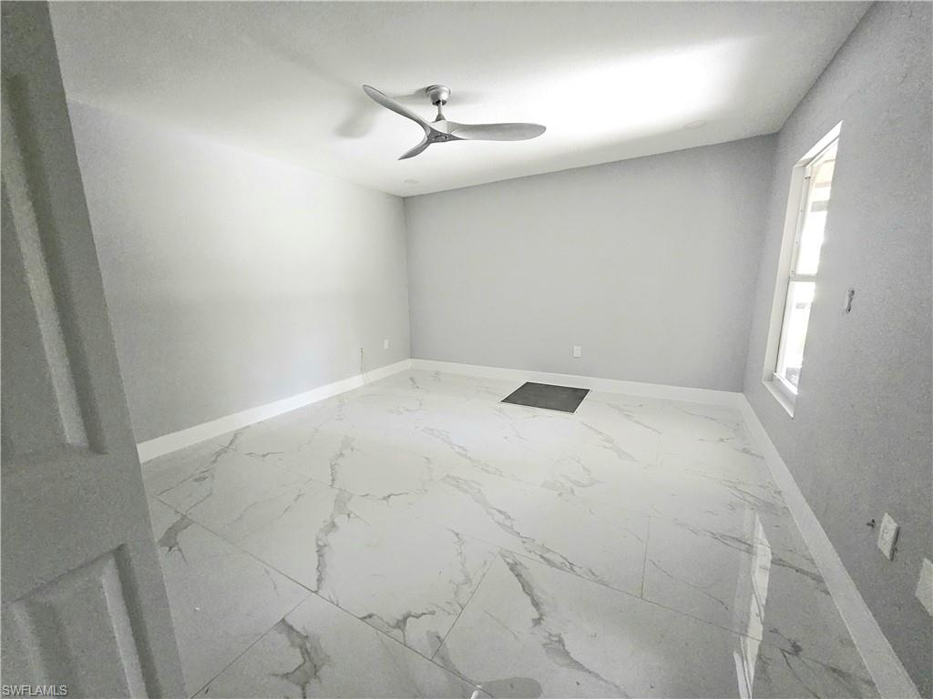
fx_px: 350
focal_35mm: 13
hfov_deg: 106.2
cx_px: 466
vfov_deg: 89.9
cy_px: 350
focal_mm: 1.74
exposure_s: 1/30
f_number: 2.2
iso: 400
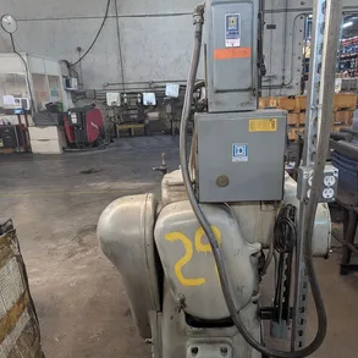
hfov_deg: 55.6
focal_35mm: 29
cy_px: 214
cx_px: 183
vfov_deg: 55.2
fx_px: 339
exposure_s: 1/120
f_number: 1.68
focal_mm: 6.9
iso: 456
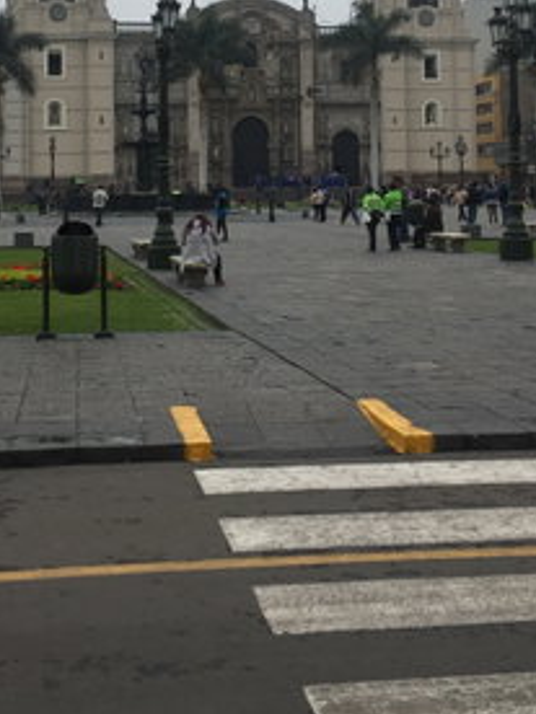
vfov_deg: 33.0
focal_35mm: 56
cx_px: 225
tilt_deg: +2.2
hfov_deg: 26.1
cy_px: 107
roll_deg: +1.4
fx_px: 1156
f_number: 2.2
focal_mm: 4.15
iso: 32
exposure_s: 1/1980
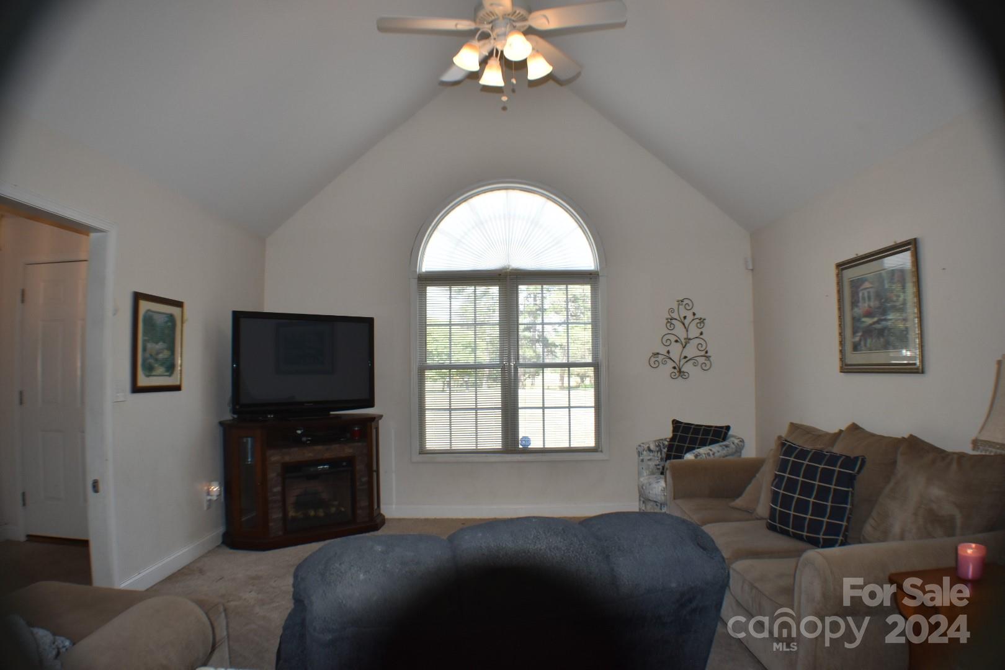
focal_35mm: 30
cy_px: 335
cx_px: 502
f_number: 5
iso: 640
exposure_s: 1/200
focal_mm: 20
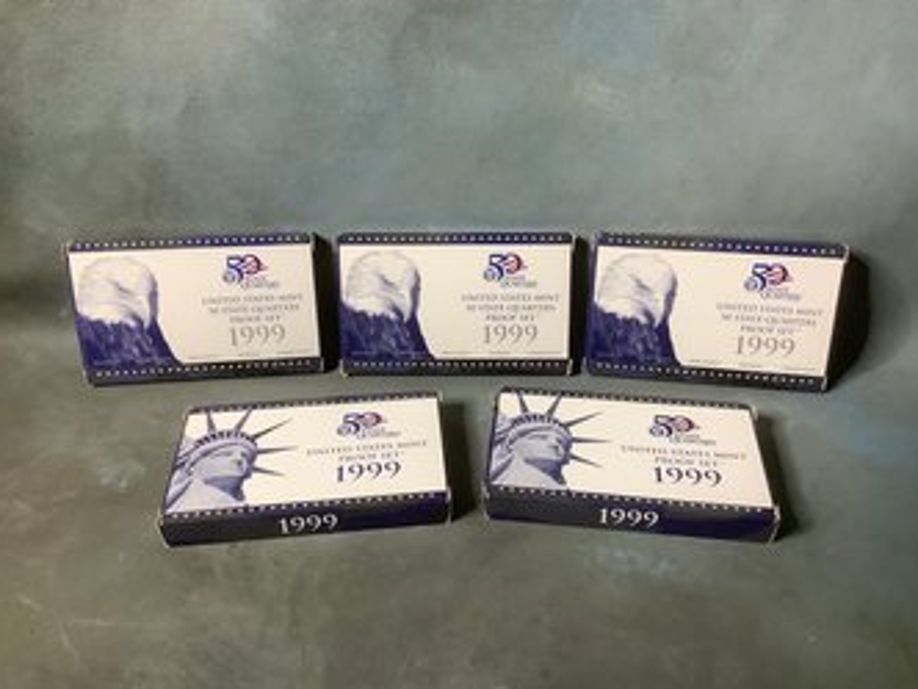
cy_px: 336
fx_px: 849
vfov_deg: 44.2
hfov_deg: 56.8
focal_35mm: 32
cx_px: 460
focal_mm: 3.3
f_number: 2.4
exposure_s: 1/60
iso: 200
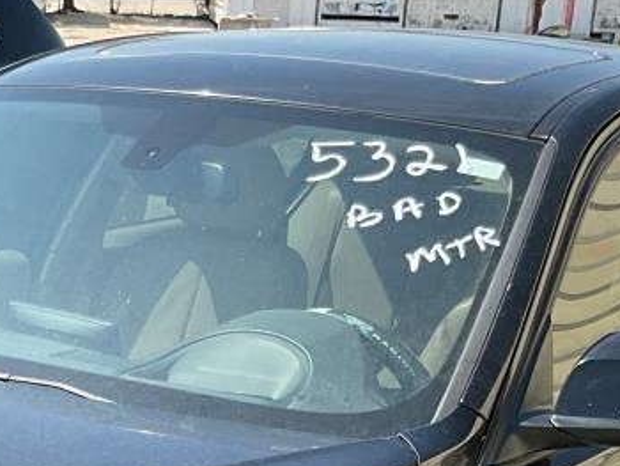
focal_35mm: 106
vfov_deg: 13.0
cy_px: 773
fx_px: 1900
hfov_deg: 17.9
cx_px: -53
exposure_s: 1/929
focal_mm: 3
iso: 16
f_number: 1.8
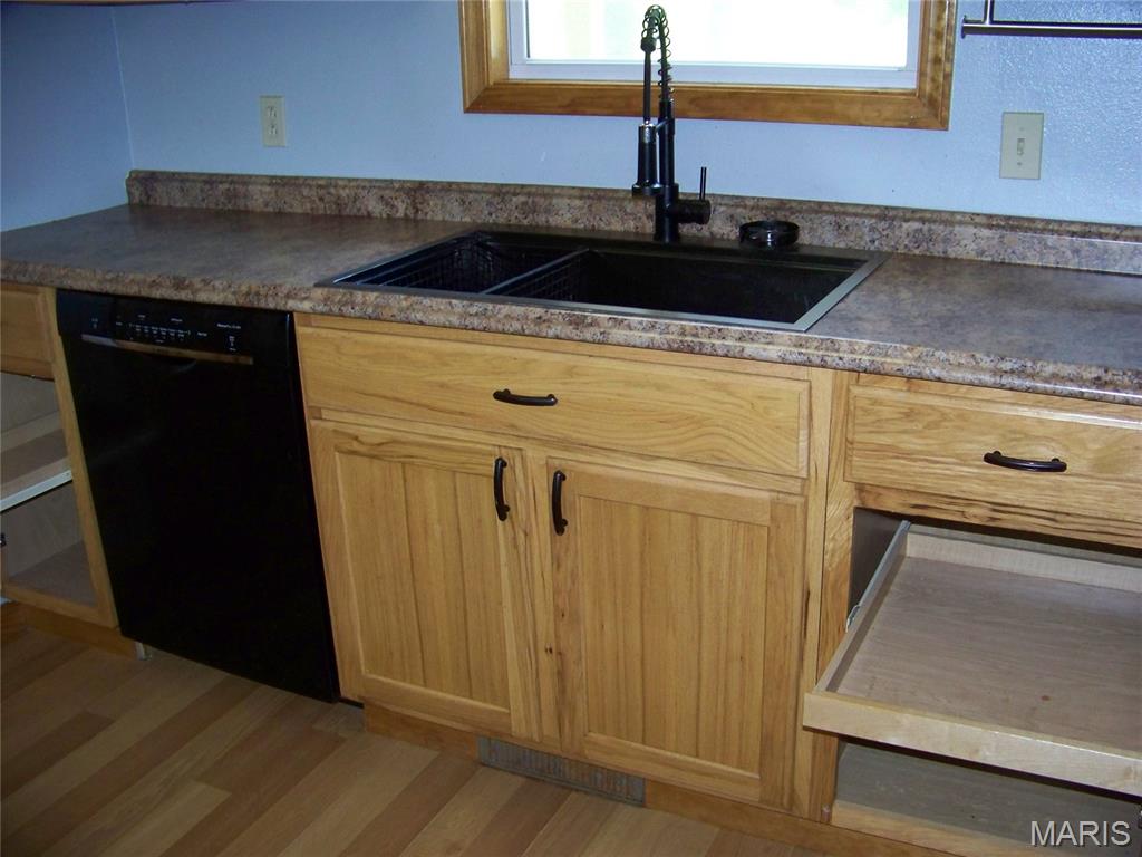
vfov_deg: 39.7
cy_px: 428
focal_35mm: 36
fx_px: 1188
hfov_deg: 51.4
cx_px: 571
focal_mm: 5.85
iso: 200
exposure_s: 1/30
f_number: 2.8
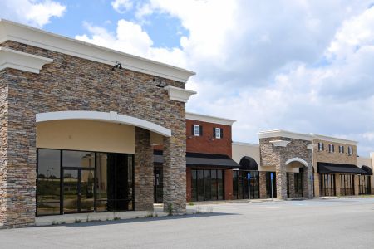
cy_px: 124
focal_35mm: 40
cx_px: 187
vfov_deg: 33.0
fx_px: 421
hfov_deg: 47.9
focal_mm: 27
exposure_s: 1/200
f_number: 8
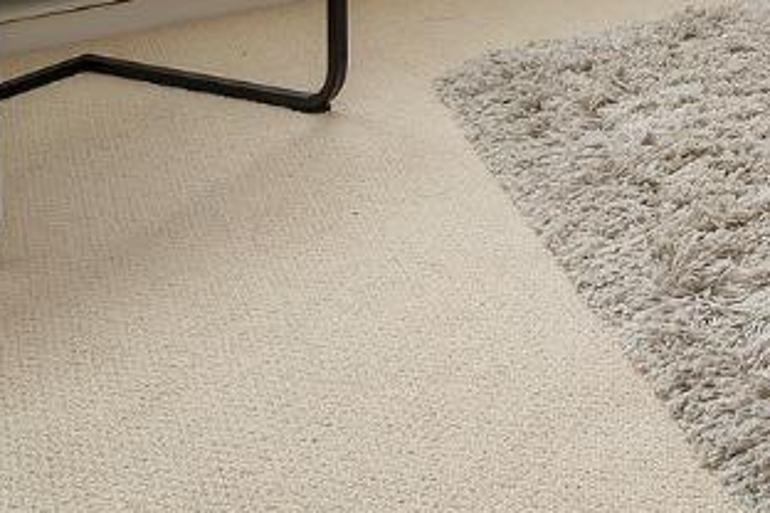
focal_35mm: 77
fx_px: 1647
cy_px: -564
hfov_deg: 20.6
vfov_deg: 14.3
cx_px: 1288
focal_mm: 16
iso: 200
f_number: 8
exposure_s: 1/15
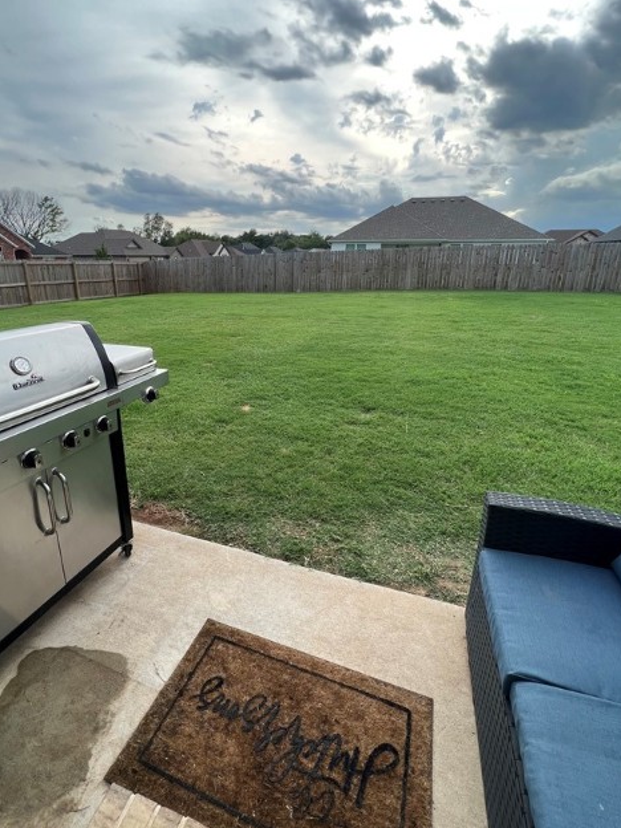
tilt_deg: -16.8
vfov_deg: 94.3
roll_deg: +0.3
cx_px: 275
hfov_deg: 77.8
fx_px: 383
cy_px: 382
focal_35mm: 16
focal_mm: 1.57
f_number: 1.8
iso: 32
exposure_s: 1/589
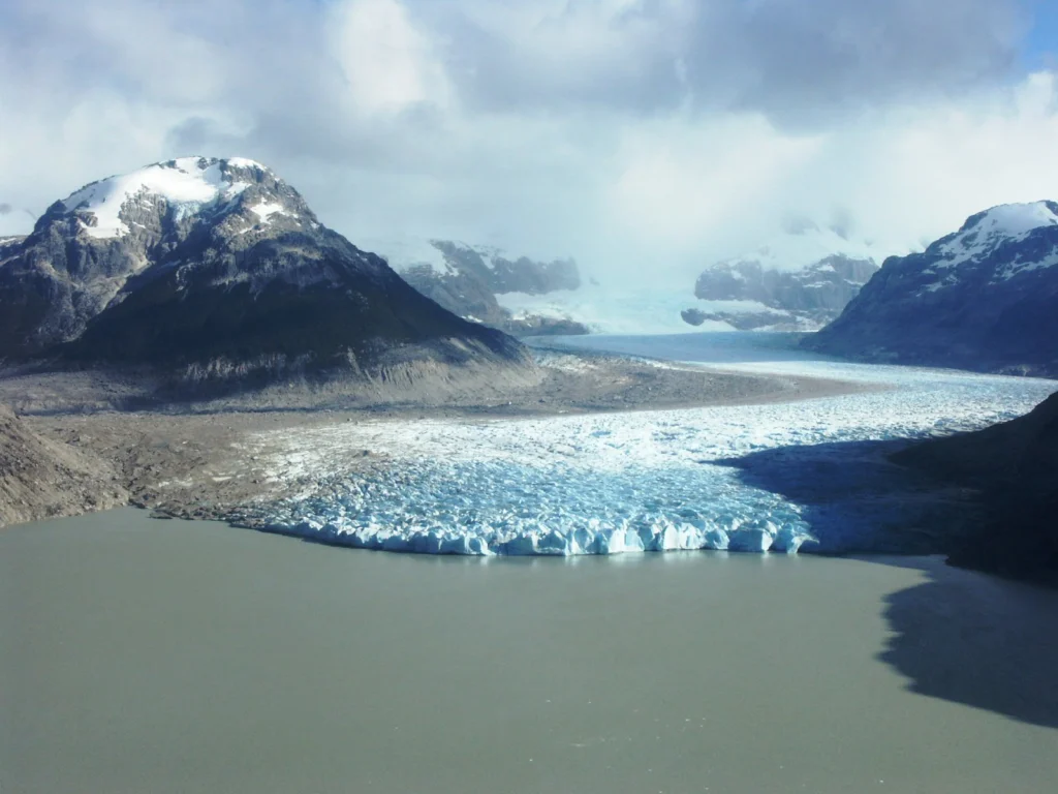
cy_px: 397
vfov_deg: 21.9
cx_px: 529
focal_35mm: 67
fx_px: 2048
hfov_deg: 29.0
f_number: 8
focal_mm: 16.58
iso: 100
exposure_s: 1/640
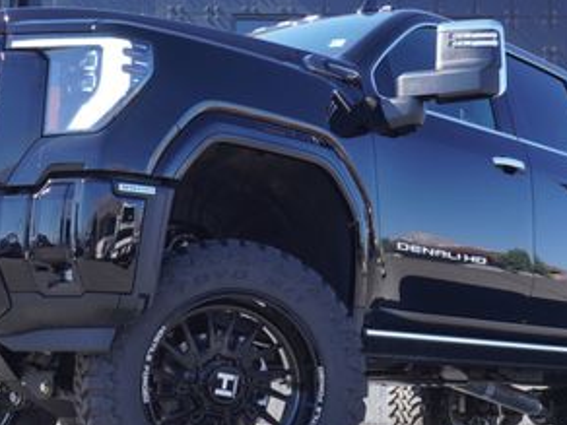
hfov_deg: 25.7
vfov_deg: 19.4
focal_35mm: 76
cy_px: 180
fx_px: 1245
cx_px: 299
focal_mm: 24
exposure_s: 1/100
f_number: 5.6
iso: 100
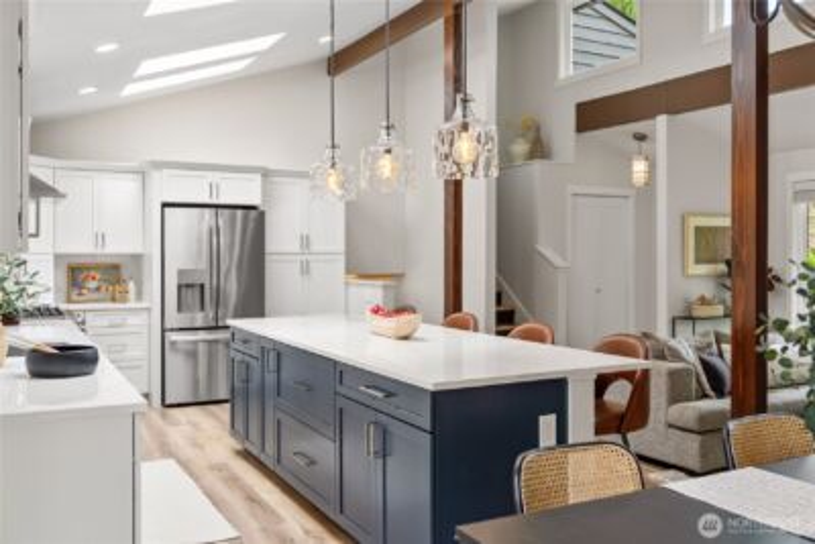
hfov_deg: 58.7
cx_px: 408
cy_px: 272
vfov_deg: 41.1
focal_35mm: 32
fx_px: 725
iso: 320
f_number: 3.5
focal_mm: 32
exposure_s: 1/80
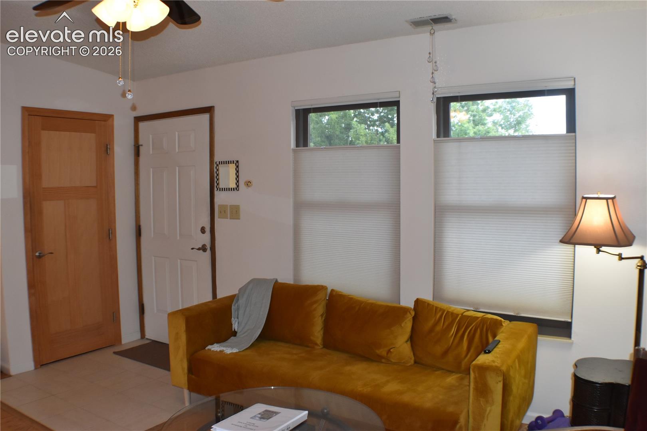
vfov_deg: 33.0
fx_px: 728
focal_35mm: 40
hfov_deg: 47.9
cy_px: 216
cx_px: 324
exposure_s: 1/125
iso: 800
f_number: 5.6
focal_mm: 27
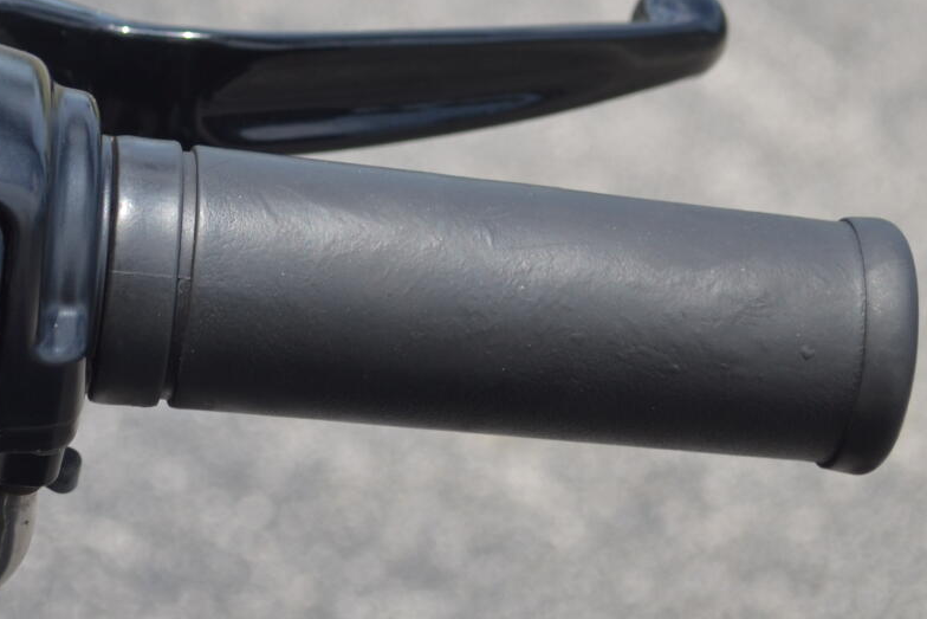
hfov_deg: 13.4
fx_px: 3940
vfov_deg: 8.9
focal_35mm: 153
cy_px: -79
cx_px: 200
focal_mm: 40
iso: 100
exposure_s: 1/320
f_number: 5.3
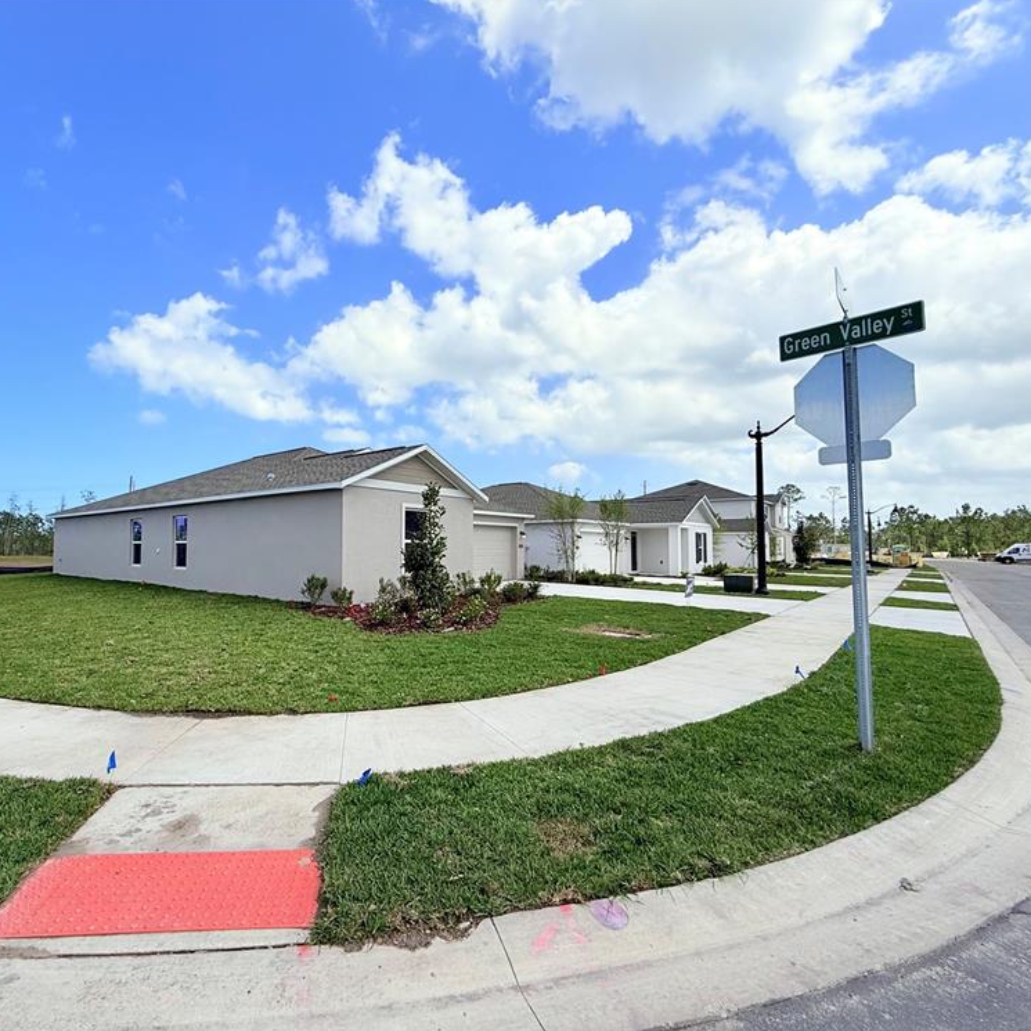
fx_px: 573
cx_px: 405
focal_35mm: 17
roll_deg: +0.0
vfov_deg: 84.0
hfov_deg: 82.8
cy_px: 523
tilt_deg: +3.0
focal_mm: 2.22
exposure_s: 1/2717
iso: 50
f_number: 2.2
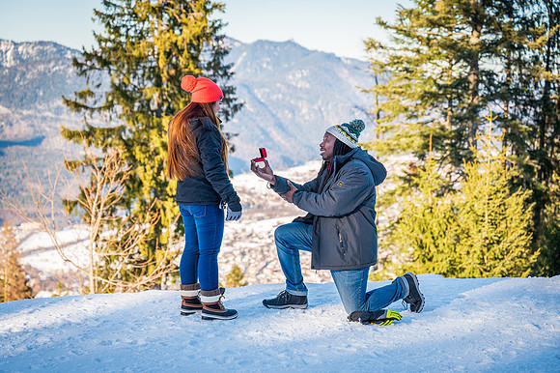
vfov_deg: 17.5
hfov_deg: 26.1
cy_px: 207
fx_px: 1207
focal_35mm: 78
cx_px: 269
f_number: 3.5
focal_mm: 70
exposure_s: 1/200
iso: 100
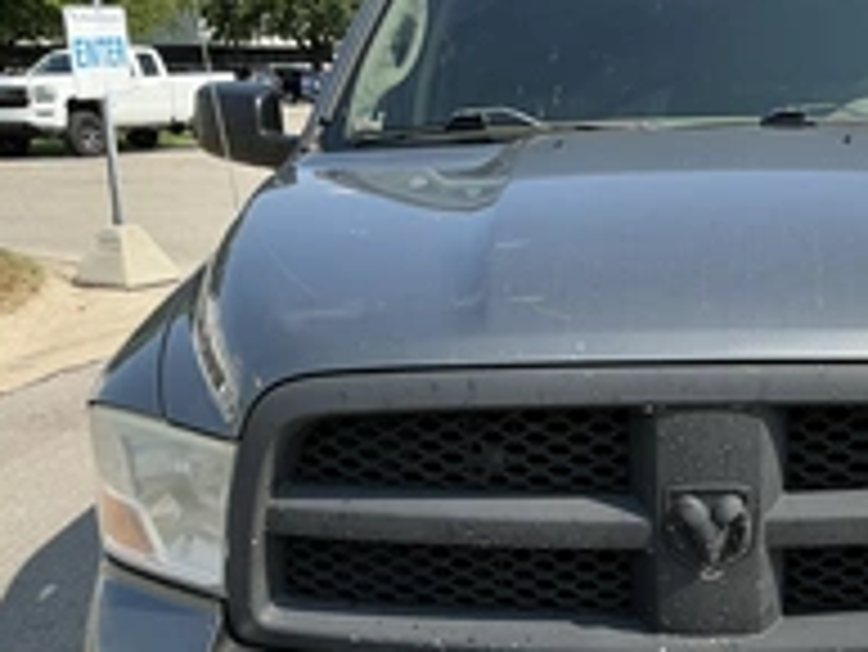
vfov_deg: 24.7
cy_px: 558
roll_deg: +1.2
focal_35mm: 58
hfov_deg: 32.5
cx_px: 657
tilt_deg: -17.5
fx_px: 1455
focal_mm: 3
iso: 25
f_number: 1.8
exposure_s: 1/1144
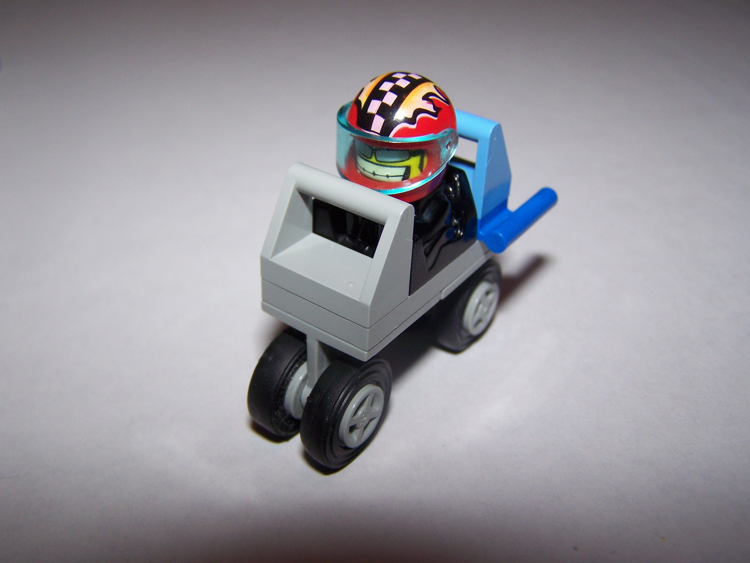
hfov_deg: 47.9
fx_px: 845
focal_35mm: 39
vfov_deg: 36.8
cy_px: 279
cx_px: 366
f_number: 2.8
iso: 80
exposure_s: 1/60
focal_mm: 6.3
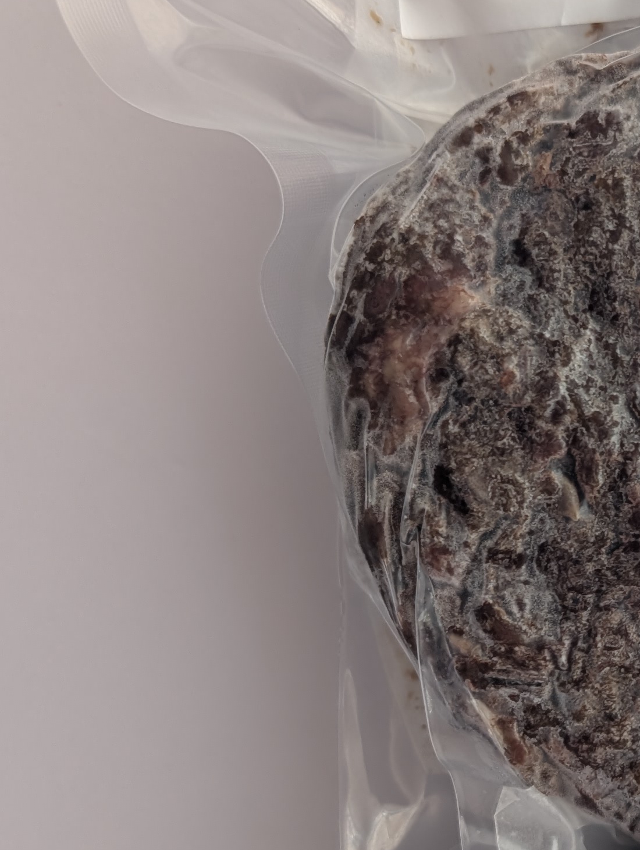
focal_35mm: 67
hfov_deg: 20.6
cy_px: 482
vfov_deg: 28.9
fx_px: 1648
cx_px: 763
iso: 62
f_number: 1.68
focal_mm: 6.9
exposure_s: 1/36
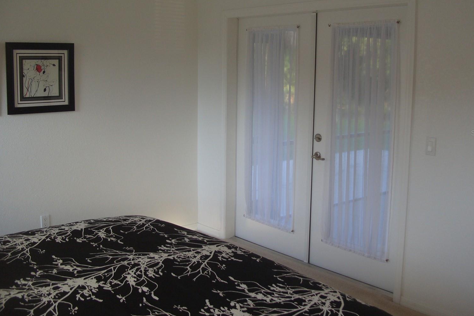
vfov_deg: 34.2
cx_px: 247
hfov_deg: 49.5
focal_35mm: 39
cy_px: 133
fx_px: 514
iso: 100
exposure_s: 1/45
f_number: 2.8
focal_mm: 7.8
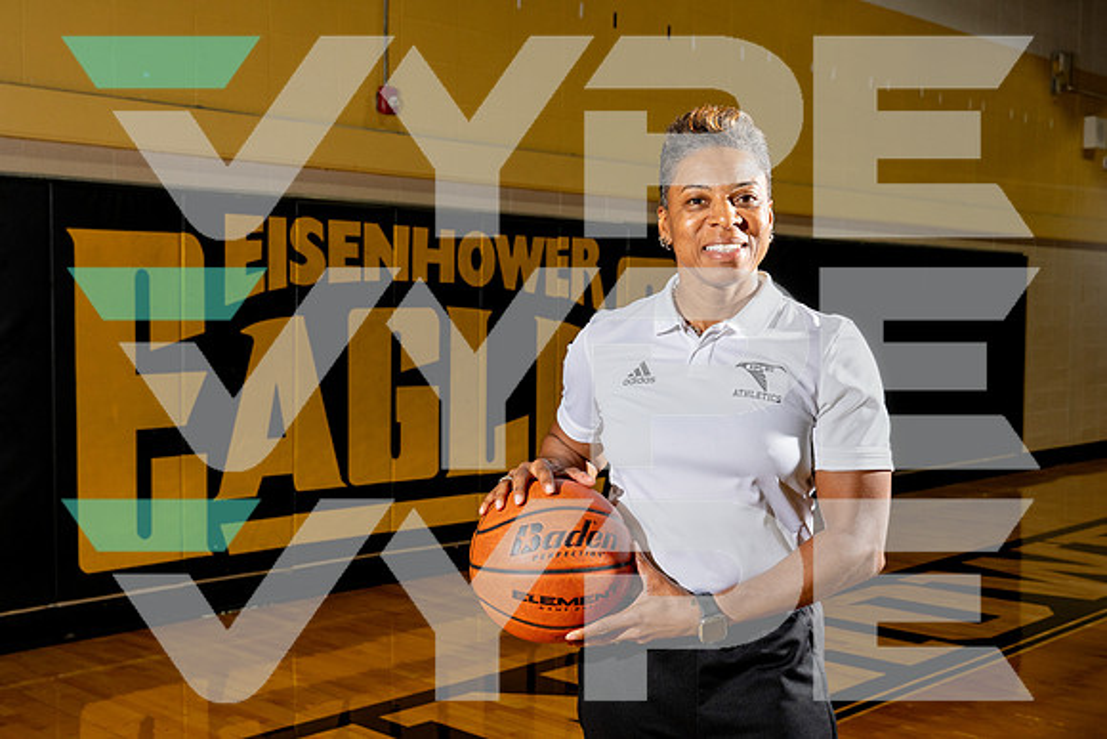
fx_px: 1322
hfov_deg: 45.4
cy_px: 370
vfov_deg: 31.2
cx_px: 554
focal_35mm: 43
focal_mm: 43
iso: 800
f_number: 8
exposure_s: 1/250
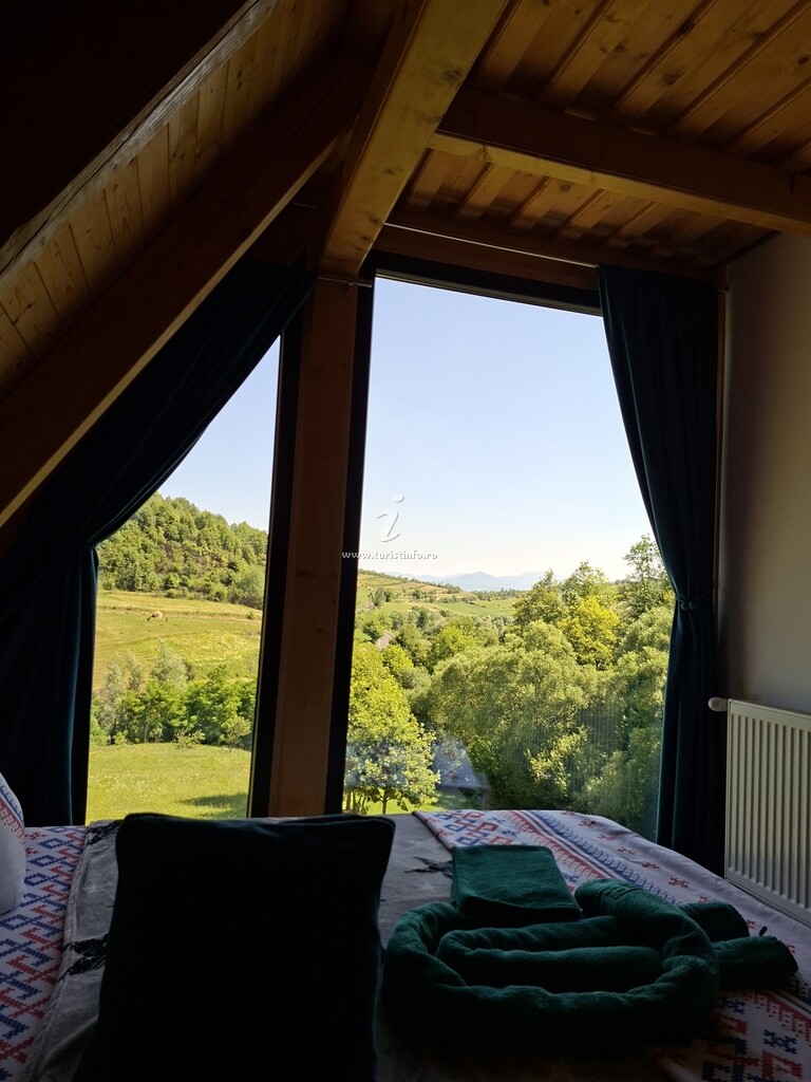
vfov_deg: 73.9
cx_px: 406
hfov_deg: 58.9
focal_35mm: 23
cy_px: 541
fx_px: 718
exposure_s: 1/707
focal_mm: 5.54
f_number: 1.8
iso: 50
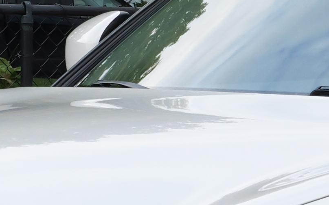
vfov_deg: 3.3
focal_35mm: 394
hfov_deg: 5.3
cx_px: 430
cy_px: 93
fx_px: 3533
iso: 400
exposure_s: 1/160
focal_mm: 26
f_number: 5
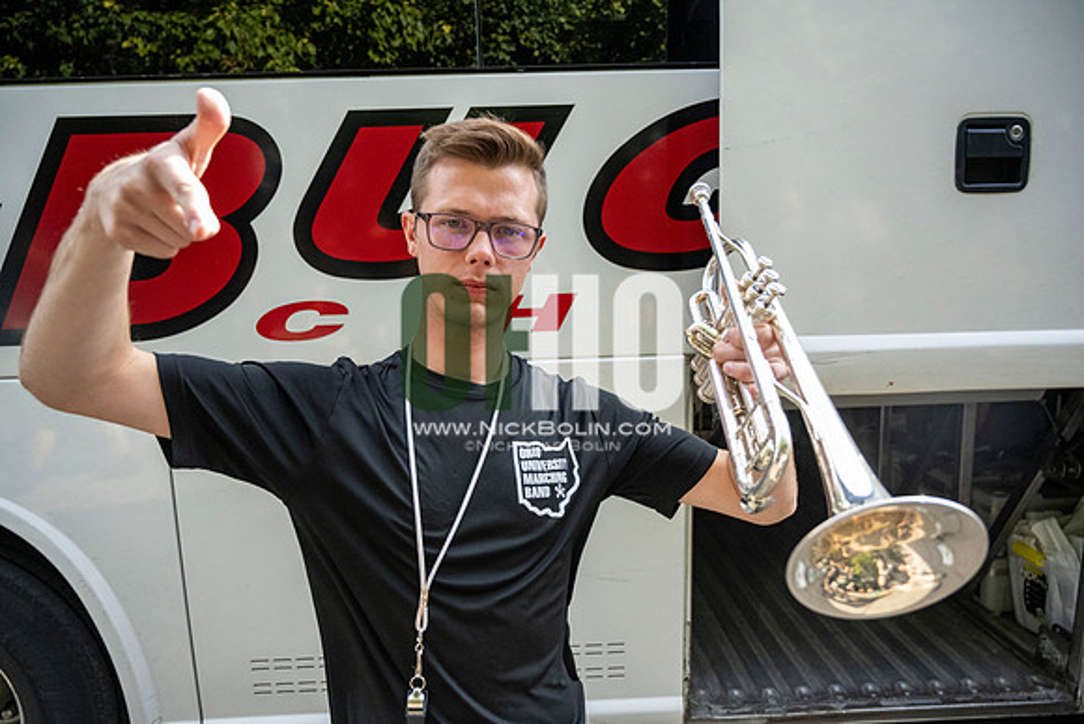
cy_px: 362
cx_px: 542
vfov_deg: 53.2
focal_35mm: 24
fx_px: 723
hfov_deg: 73.7
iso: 2500
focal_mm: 24
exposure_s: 1/3200
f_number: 4
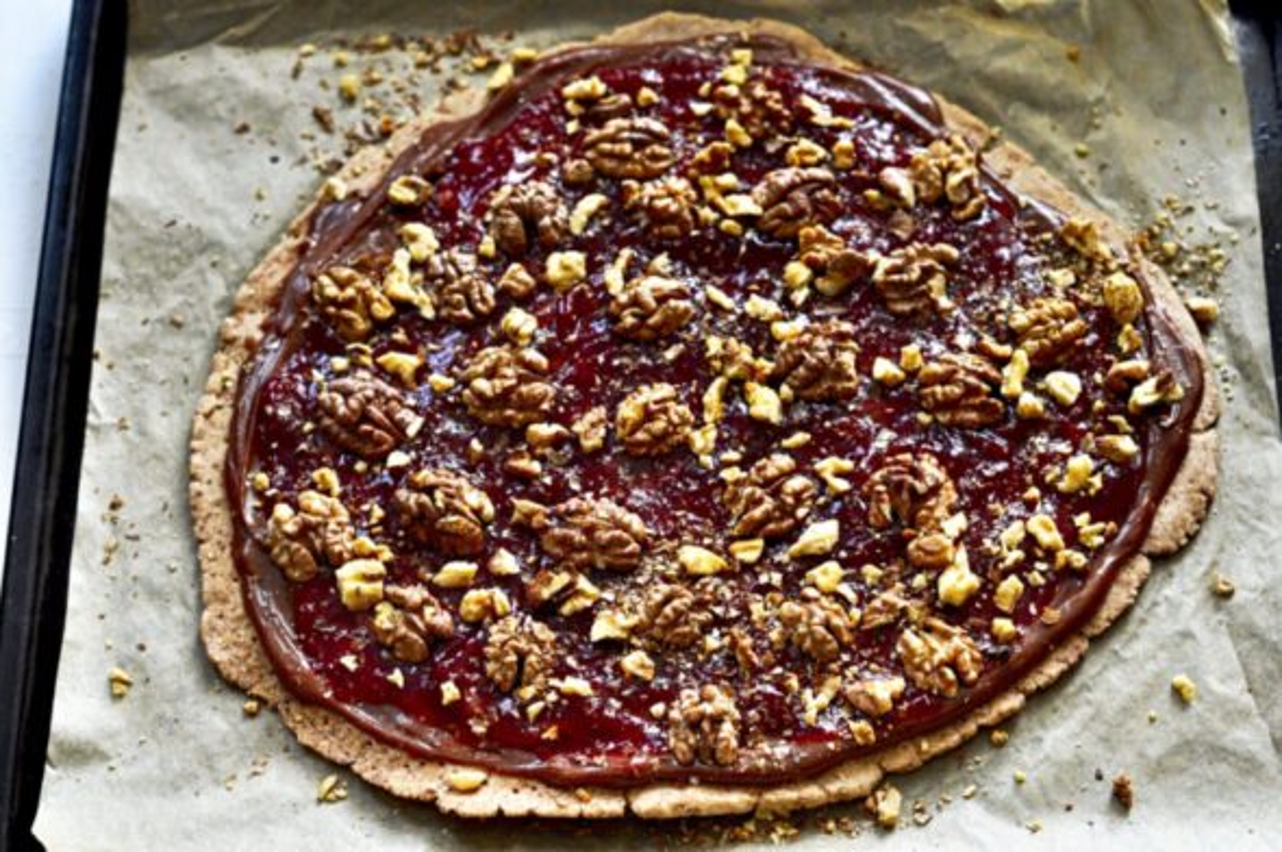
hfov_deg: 27.0
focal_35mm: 75
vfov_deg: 18.1
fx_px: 2668
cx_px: 641
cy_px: 426
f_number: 3.5
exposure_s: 1/80
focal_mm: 50
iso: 400
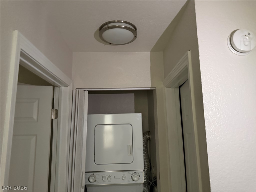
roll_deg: +0.6
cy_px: 96
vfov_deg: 56.8
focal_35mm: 24
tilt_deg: +9.9
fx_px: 177
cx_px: 128
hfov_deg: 71.6
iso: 1000
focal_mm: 6.76
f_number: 1.78
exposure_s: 1/40
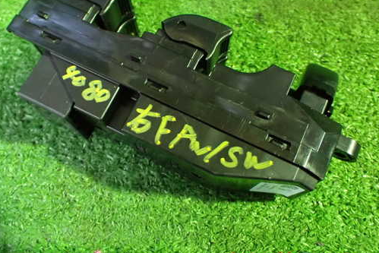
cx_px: 175
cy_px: 99
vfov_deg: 33.3
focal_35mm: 40
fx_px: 421
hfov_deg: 48.4
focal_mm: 5.79
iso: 1250
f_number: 2.4
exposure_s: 1/30
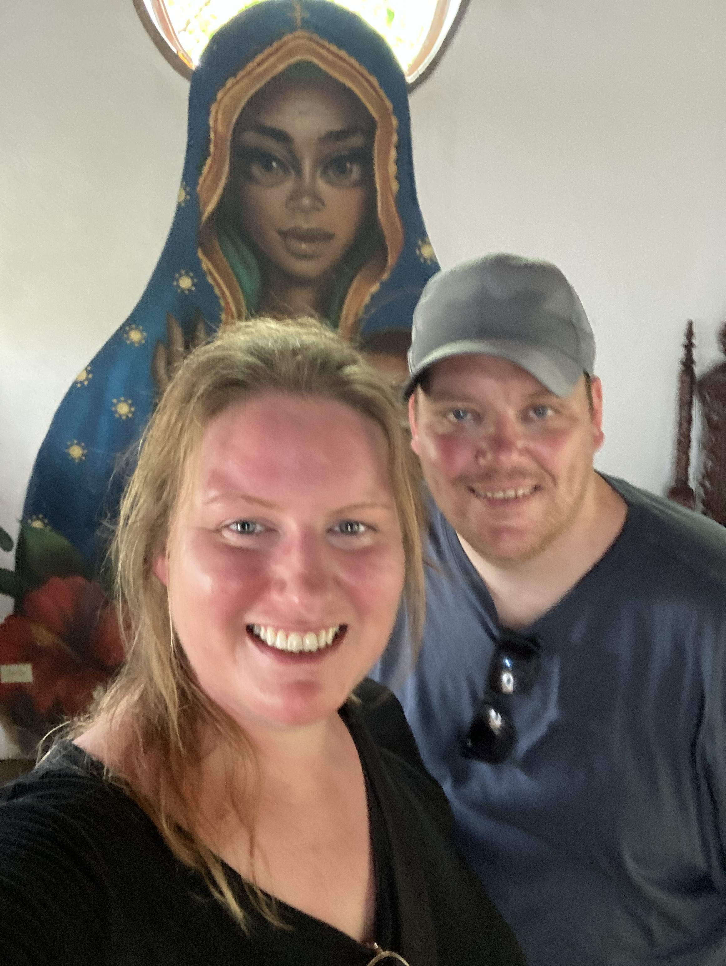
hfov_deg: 44.2
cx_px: 363
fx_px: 894
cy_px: 483
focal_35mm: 32
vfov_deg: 56.8
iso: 320
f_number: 2.2
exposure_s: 1/25
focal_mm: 2.87
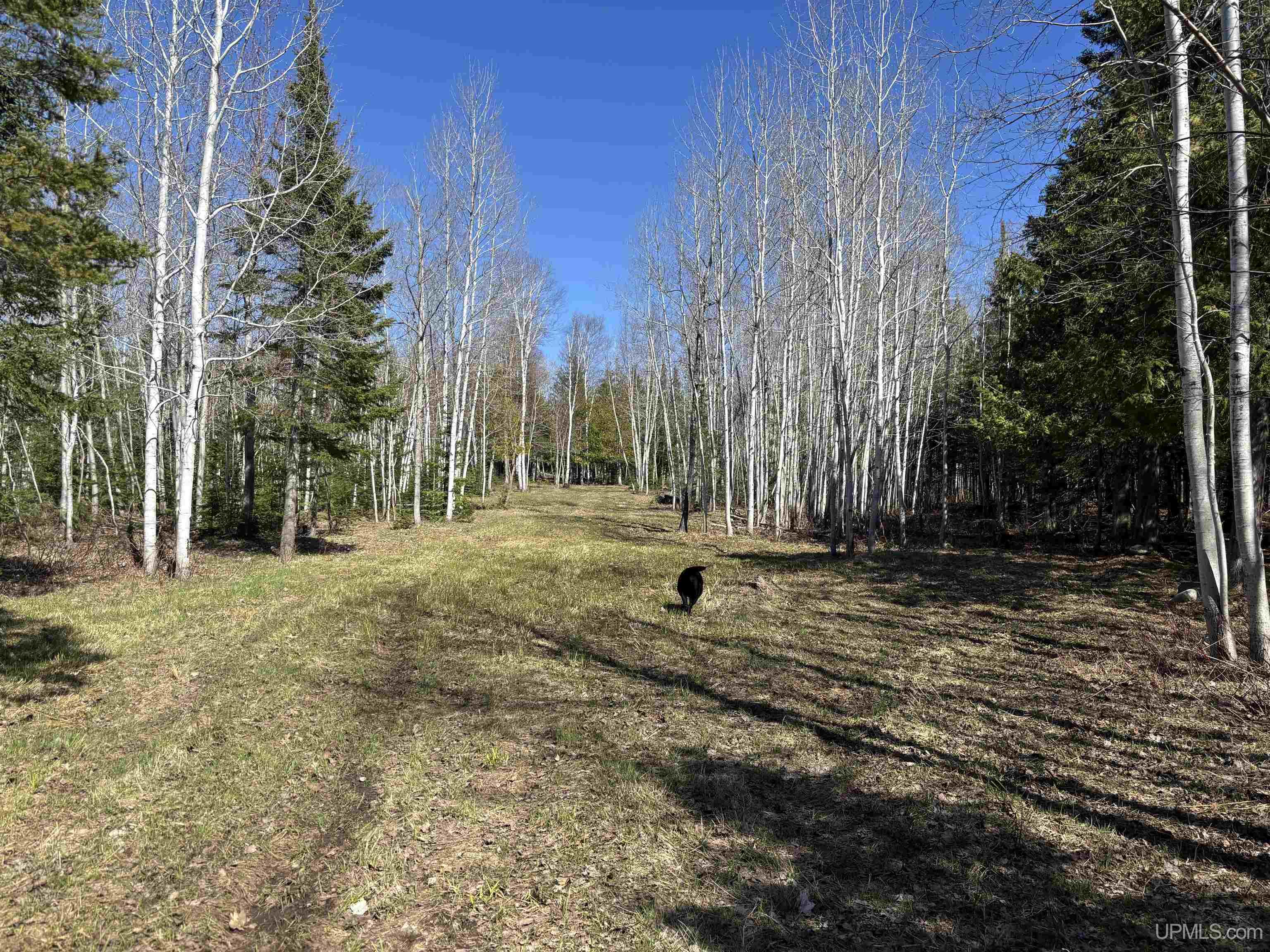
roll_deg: -0.8
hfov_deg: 67.3
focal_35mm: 26
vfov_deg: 53.1
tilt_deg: +5.7
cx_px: 635
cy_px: 476
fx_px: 954
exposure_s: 1/2062
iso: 50
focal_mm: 5.96
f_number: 1.6
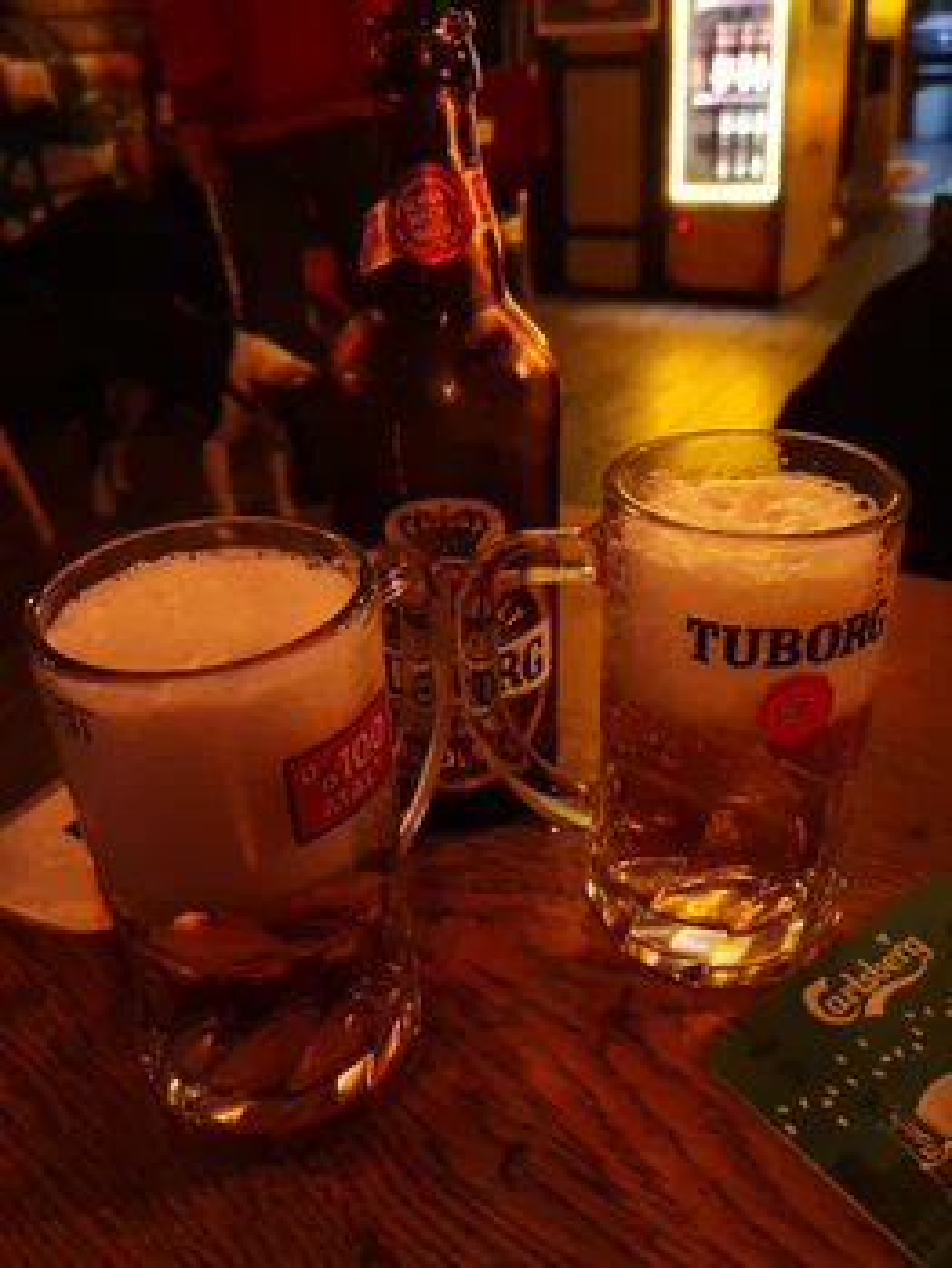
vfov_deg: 65.3
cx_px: 476
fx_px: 989
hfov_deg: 51.4
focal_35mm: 27
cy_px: 634
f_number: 1.6
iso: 640
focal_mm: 3.95
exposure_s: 1/20
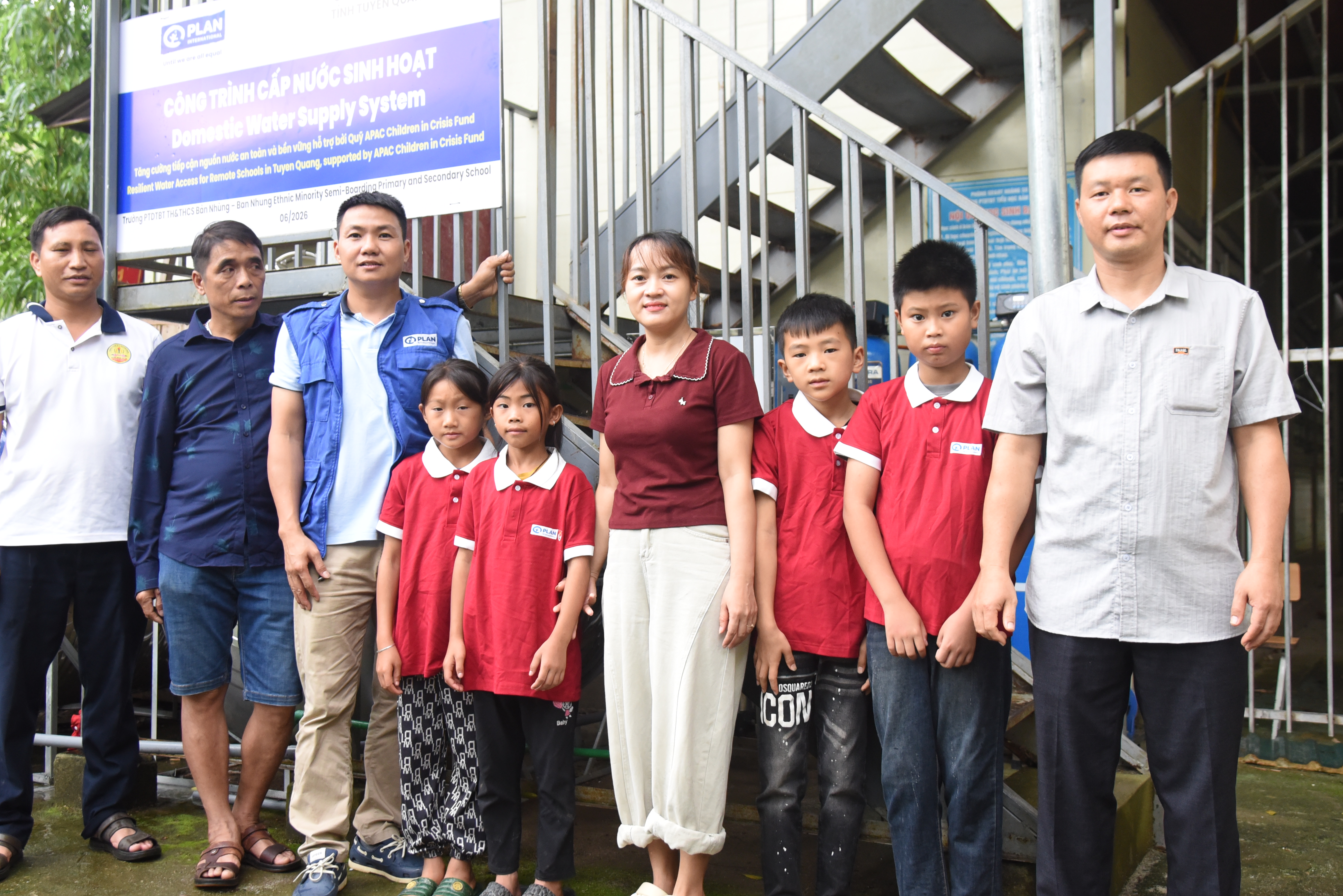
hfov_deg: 49.5
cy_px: 403
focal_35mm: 39
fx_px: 1455
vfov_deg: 34.2
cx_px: 624
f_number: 4.5
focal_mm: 31
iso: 2000
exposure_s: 1/250
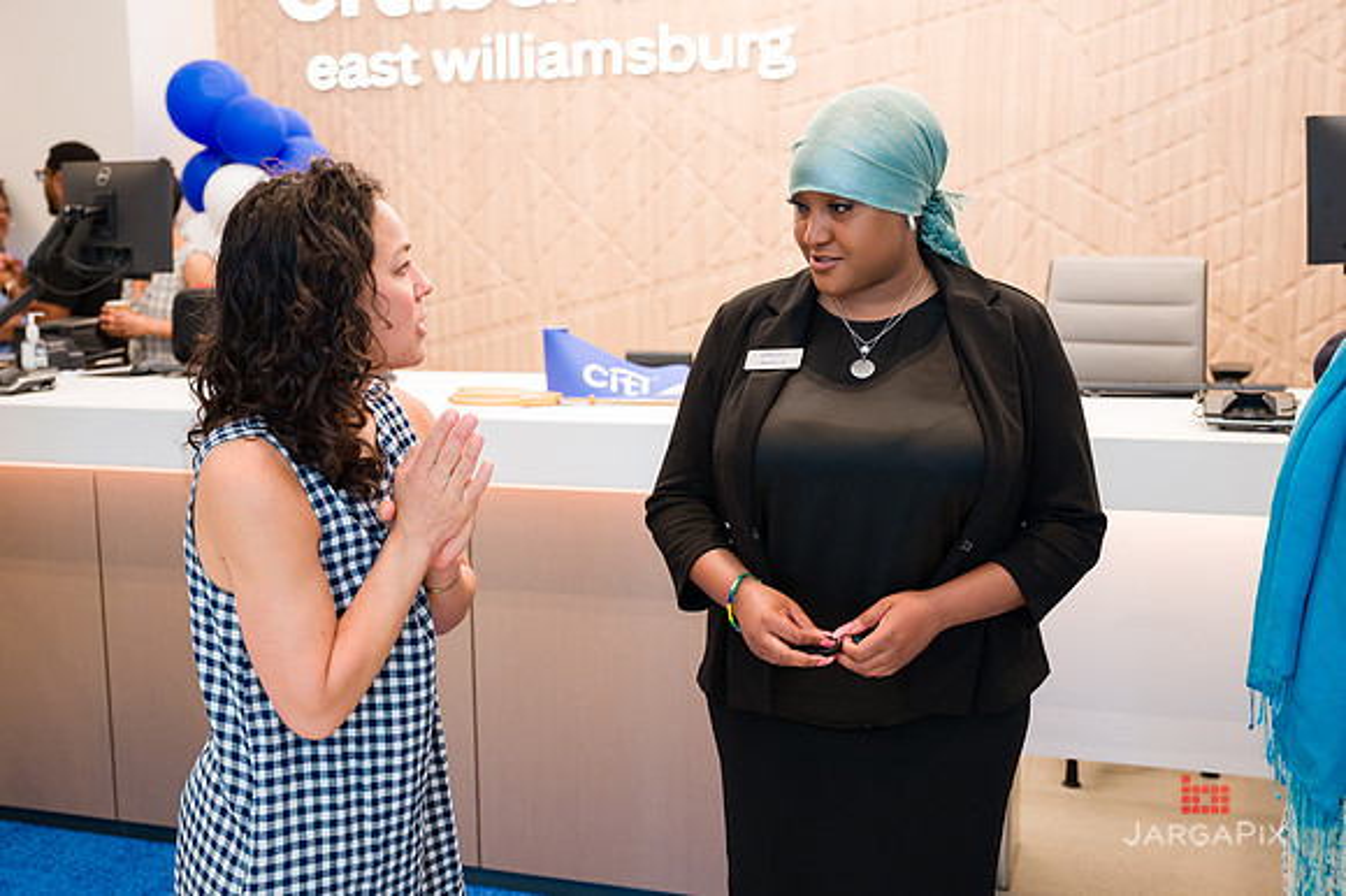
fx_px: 1442
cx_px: 673
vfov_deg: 34.5
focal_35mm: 39
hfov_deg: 50.0
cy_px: 448
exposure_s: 1/200
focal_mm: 37
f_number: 3.2
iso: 800
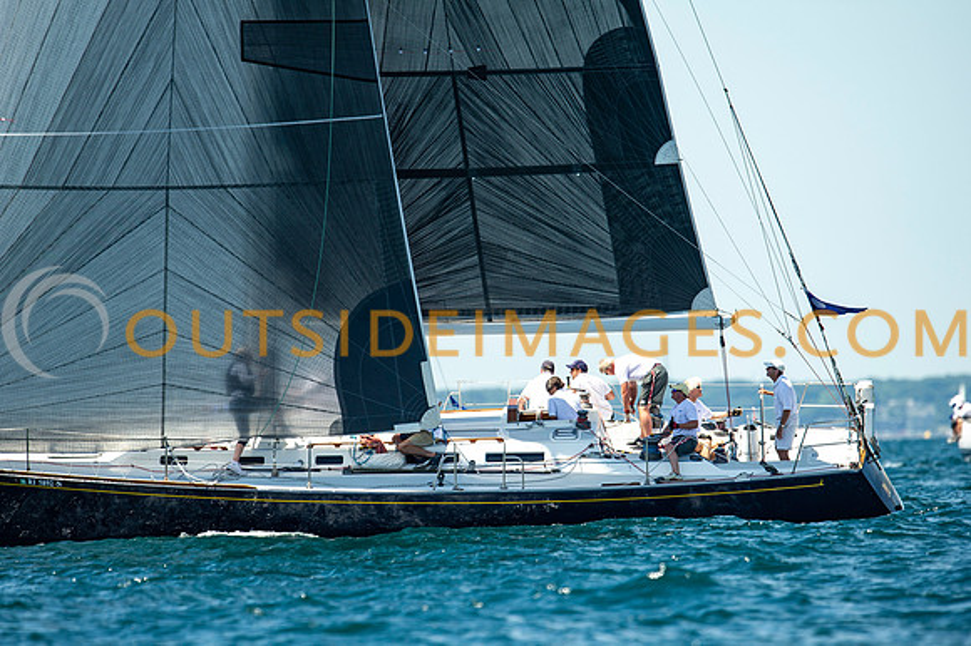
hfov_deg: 3.4
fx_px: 16567
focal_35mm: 615
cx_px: 486
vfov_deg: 2.2
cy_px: 323
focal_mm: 600
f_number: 5
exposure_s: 1/1600
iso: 400
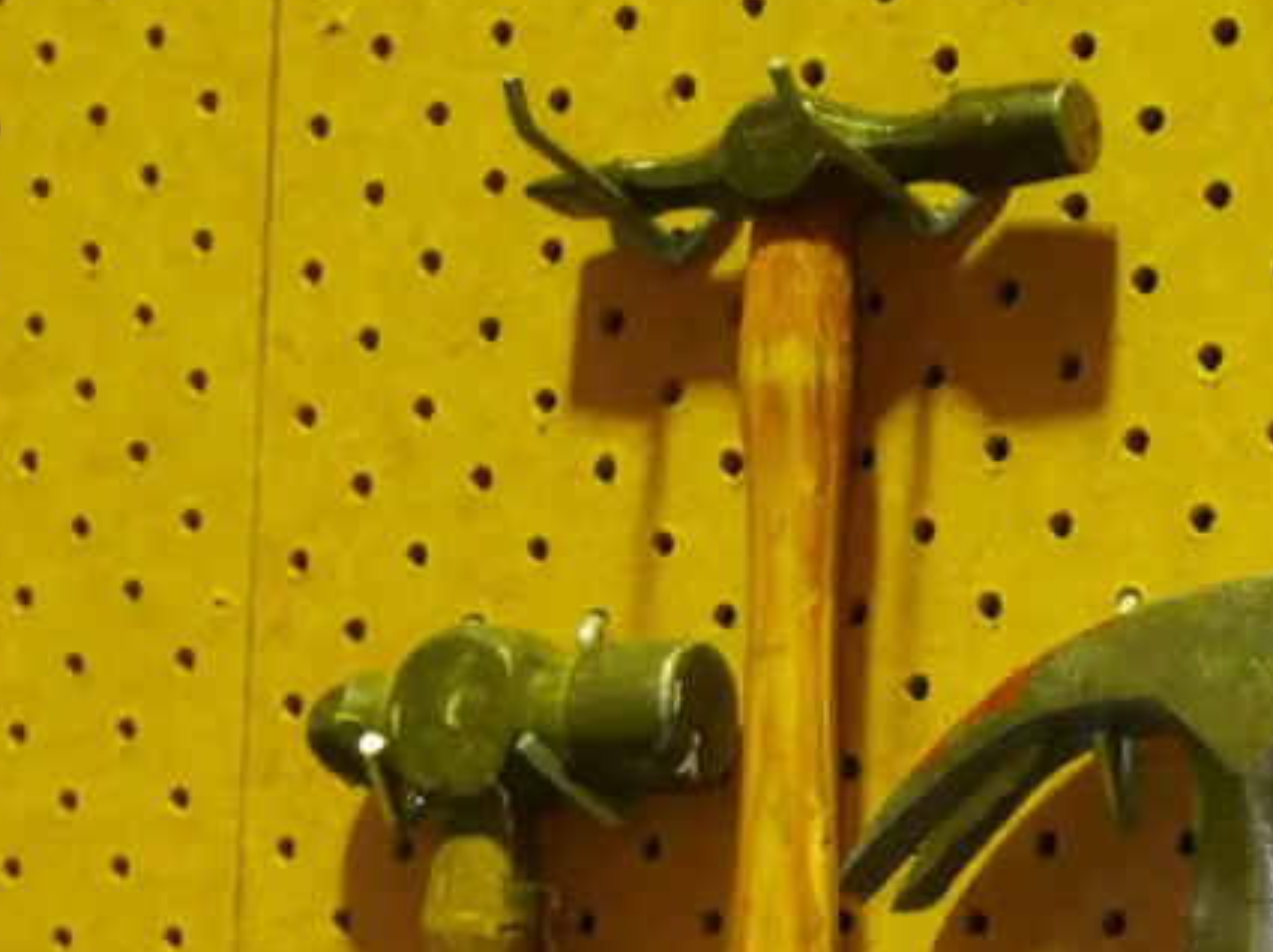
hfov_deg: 17.6
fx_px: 4079
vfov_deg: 12.7
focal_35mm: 111
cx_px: 1008
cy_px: 1371
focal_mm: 23
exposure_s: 1/125
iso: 3200
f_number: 4.9
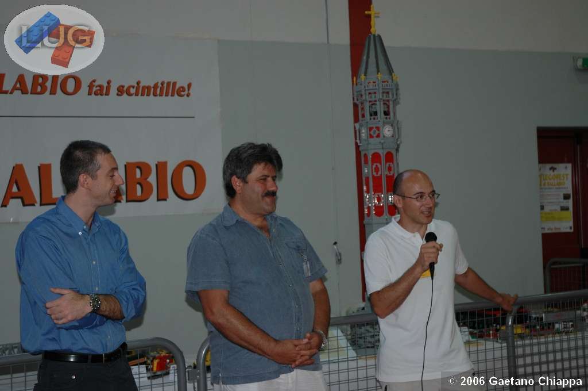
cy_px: 196
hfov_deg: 33.4
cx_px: 294
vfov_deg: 22.6
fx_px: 979
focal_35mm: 60
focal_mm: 40
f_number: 4.5
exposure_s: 1/60
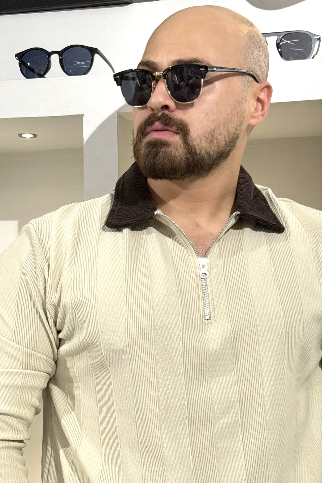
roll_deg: +0.1
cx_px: 199
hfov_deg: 16.2
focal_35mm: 84
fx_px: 1127
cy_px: 369
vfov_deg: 23.9
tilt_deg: -2.0
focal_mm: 6.76
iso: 64
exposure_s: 1/100
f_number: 1.78
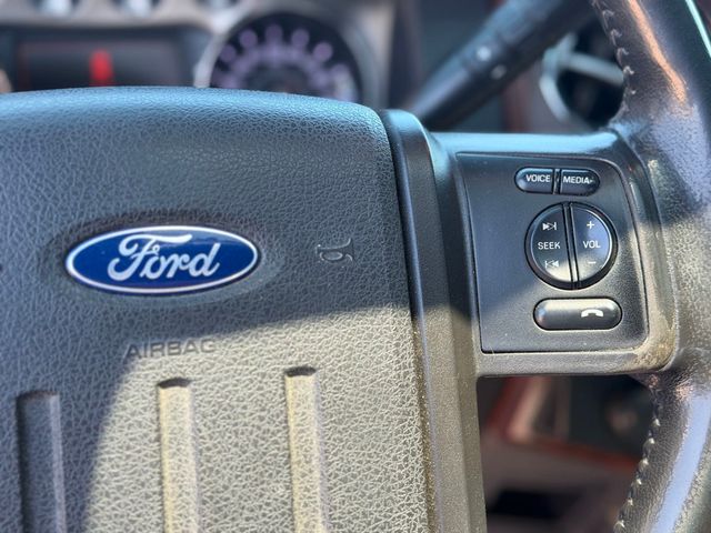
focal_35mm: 48
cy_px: 266
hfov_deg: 39.7
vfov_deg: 30.3
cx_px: 356
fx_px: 986
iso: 64
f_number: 1.78
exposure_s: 1/121
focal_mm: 6.76
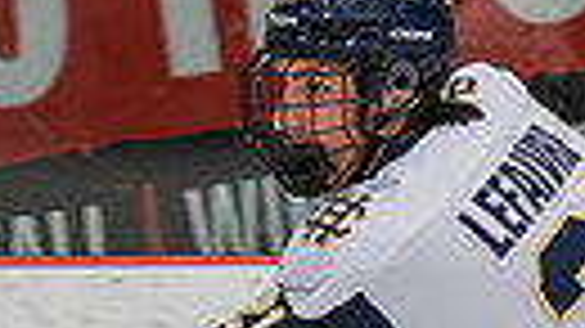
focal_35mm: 1230
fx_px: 19072
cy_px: 496
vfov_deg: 1.0
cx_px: 516
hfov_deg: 1.8
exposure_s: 1/640
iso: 2000
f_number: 3.2
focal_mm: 135
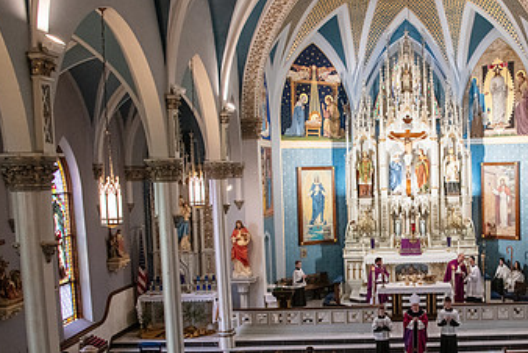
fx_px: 705
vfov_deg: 27.9
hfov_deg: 39.7
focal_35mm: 48
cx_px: 408
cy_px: 248
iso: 4000
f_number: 9
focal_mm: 28
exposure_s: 1/80
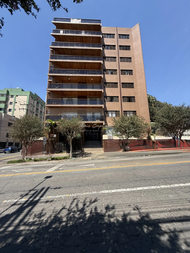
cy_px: 126
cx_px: 95
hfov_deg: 85.7
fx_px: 102
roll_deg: +1.0
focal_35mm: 14
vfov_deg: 102.1
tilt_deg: +11.9
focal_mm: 2.22
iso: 64
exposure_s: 1/1017
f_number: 2.2
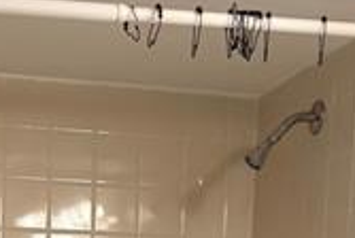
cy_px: 691
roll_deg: -0.4
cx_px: 40
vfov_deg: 9.1
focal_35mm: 124
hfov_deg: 16.3
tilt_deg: -12.0
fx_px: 1225
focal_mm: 5.96
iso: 64
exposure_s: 1/60
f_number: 1.6
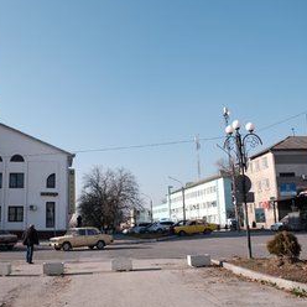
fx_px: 371
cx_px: 90
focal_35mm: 37
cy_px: 150
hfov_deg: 43.9
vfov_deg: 44.9
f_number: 3.6
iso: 160
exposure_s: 1/1000
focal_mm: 18
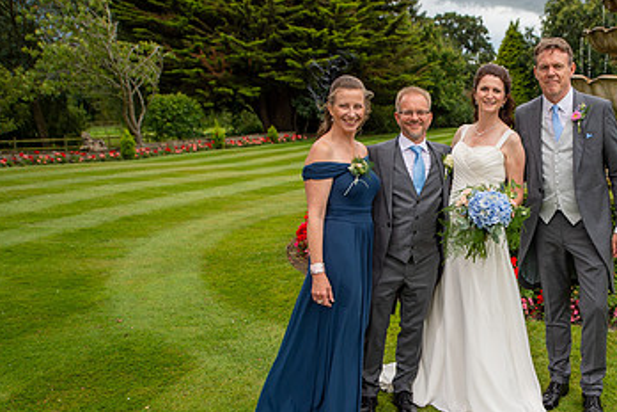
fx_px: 686
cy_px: 217
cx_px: 491
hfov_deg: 46.0
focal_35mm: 40
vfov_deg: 33.4
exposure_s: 1/640
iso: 125
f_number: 4
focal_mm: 24
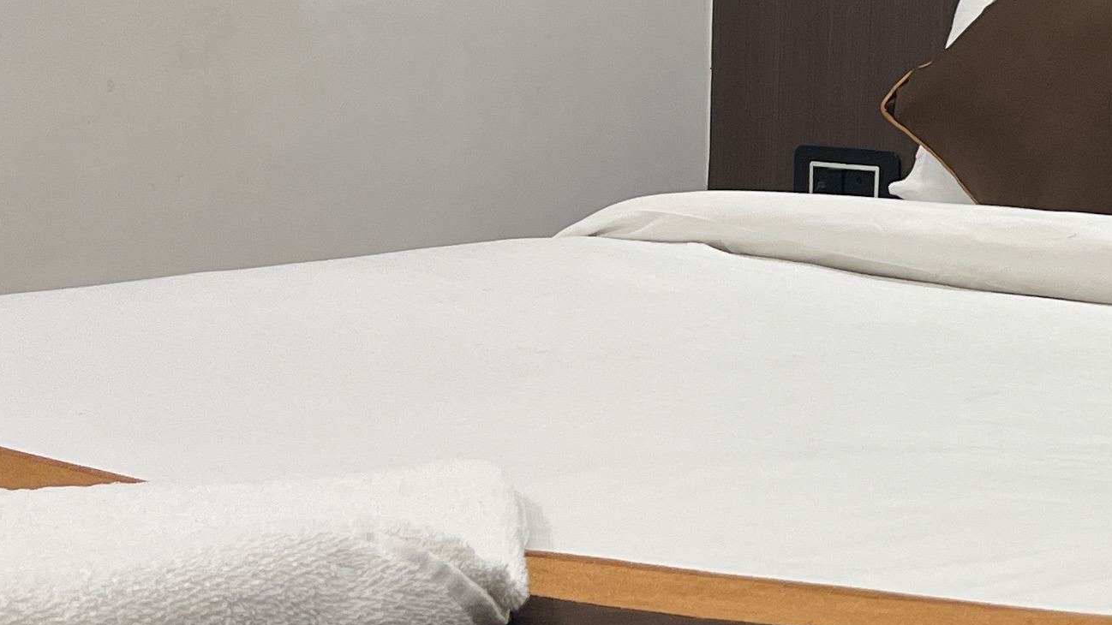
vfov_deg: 13.6
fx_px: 2595
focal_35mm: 88
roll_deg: -1.5
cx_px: 1382
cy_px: 61
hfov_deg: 22.1
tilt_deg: -2.0
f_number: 1.6
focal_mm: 5.1
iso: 125
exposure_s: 1/100
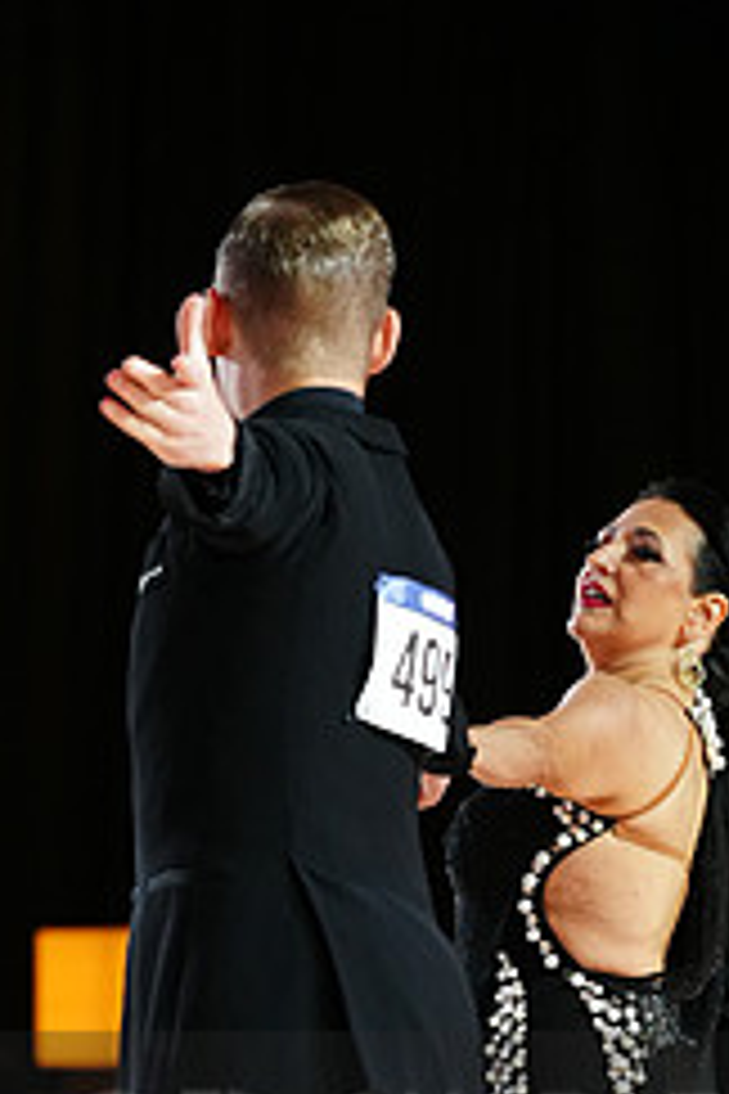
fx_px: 12240
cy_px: 1184
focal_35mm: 403
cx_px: 610
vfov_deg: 5.1
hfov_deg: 3.4
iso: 2500
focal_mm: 169
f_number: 4
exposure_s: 1/250
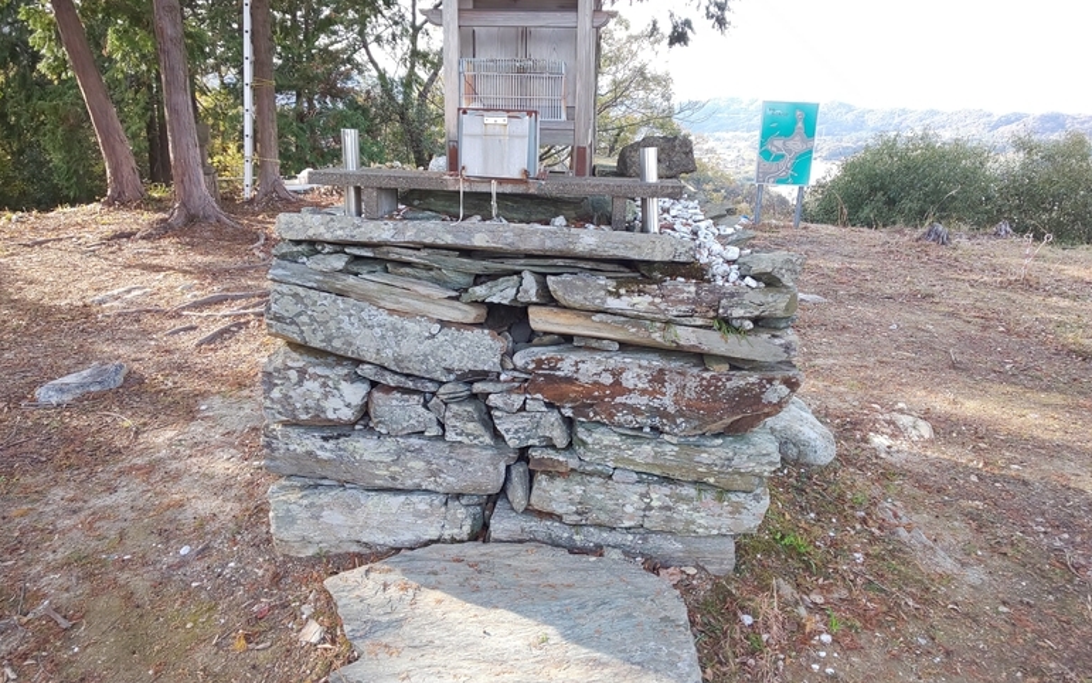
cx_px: 558
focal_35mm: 22
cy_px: 320
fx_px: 655
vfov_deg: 55.0
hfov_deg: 79.6
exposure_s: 1/100
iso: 40
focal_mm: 3.45
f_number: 1.94
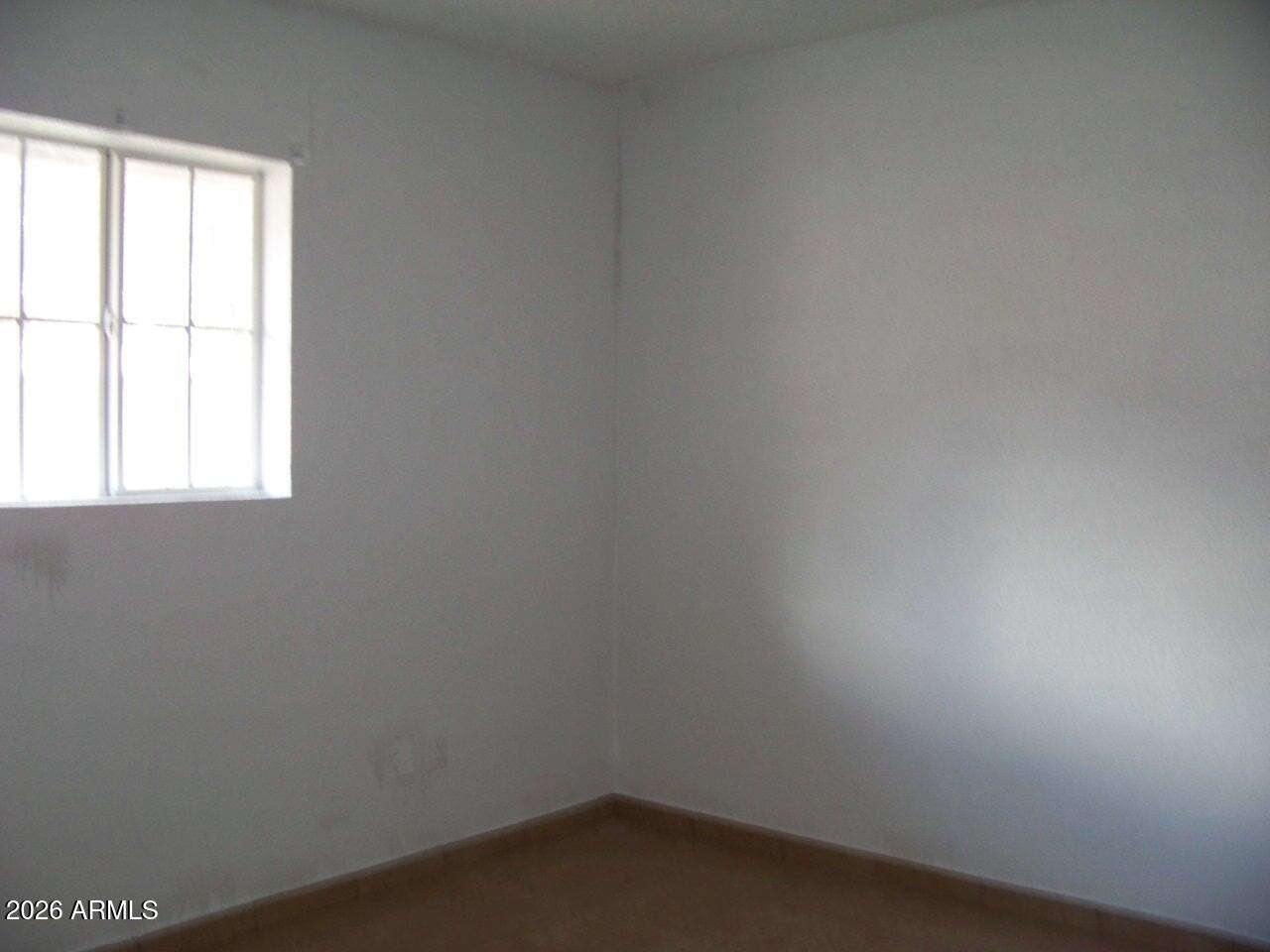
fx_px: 1321
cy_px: 476
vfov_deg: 39.7
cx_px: 635
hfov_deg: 51.4
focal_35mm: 36
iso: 200
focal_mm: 5.85
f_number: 2.8
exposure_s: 1/30
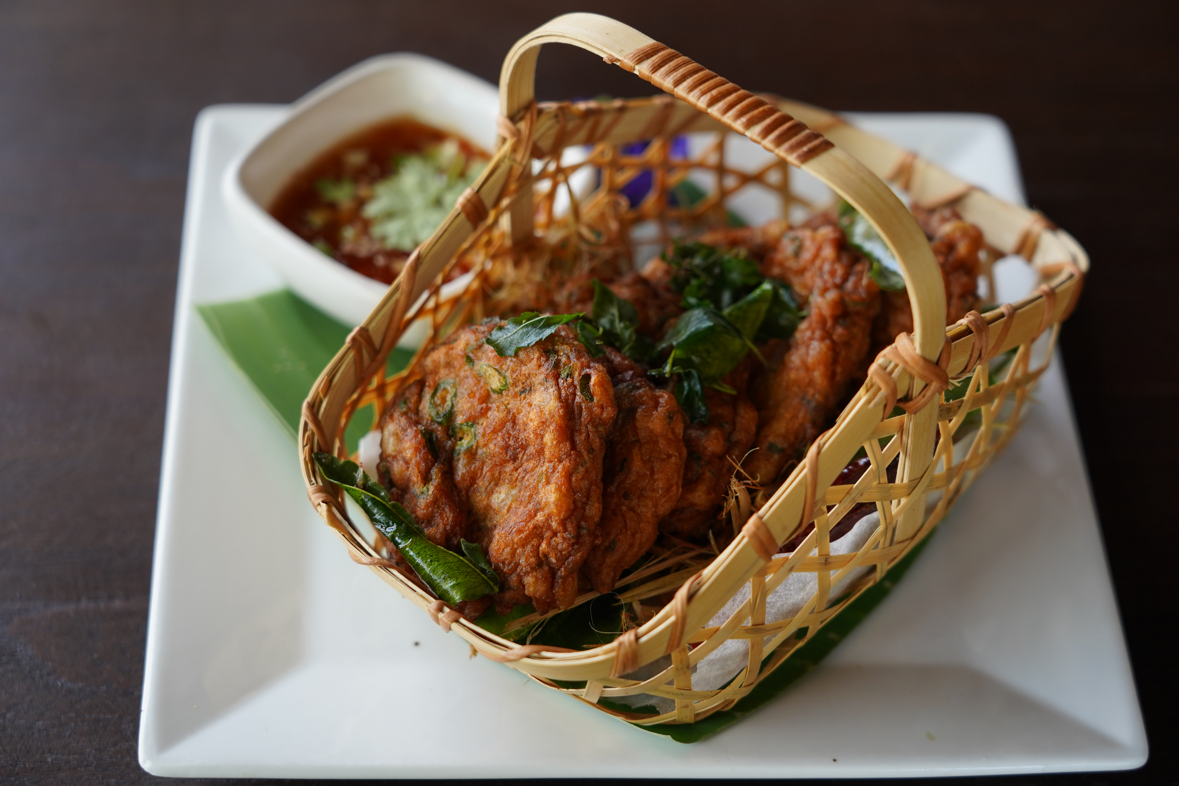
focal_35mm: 74
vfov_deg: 18.4
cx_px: 590
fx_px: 2423
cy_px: 393
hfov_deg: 27.3
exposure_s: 1/160
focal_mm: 74
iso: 500
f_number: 5
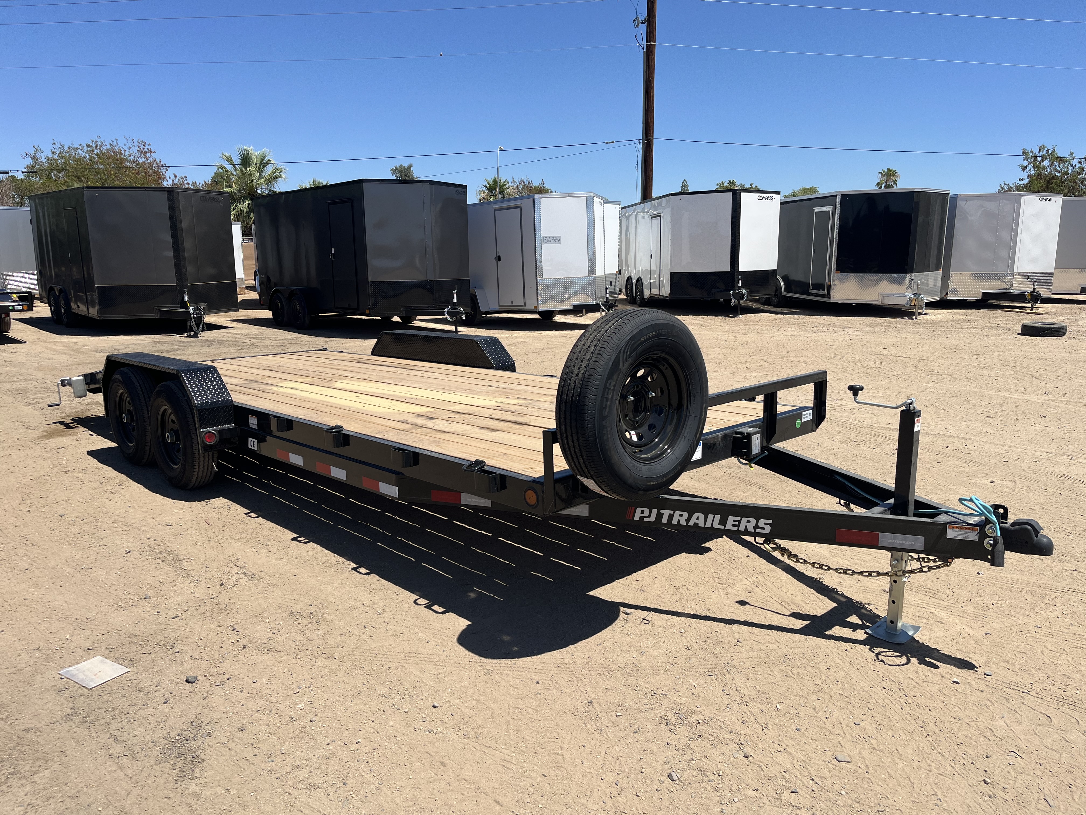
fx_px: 816
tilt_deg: -11.7
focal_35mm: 26
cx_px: 543
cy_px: 408
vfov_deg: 53.1
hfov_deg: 67.3
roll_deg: +0.6
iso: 50
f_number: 1.6
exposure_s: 1/4310
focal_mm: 5.1
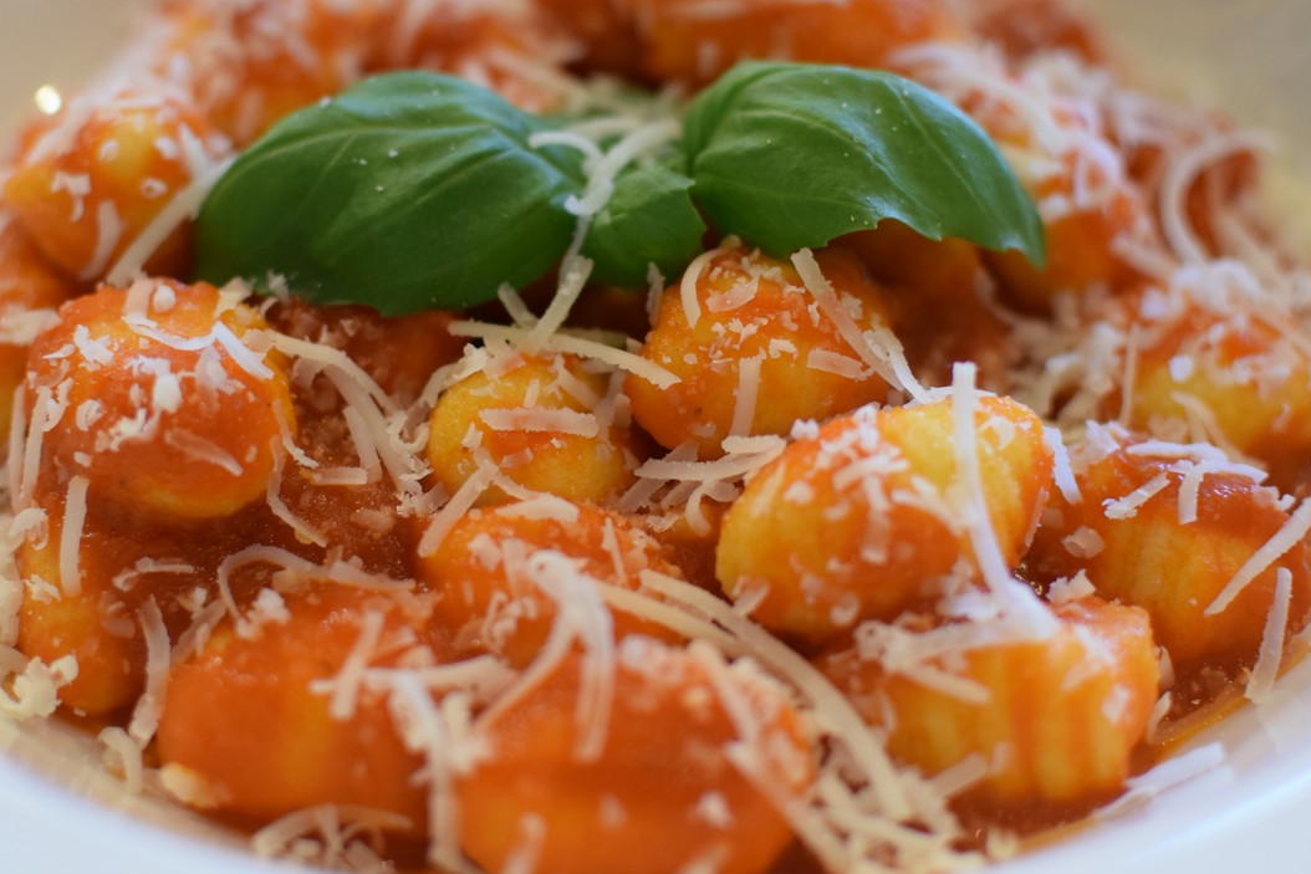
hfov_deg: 27.1
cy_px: 329
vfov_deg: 18.2
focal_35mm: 75
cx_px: 595
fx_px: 2721
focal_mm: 35
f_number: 2.5
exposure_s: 1/60
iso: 800
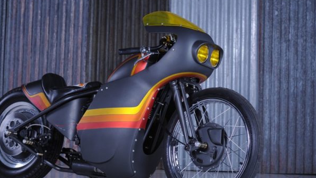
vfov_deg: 10.6
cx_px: 140
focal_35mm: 114
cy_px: 111
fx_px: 955
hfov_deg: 18.8
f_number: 6.3
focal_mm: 85
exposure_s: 1/125
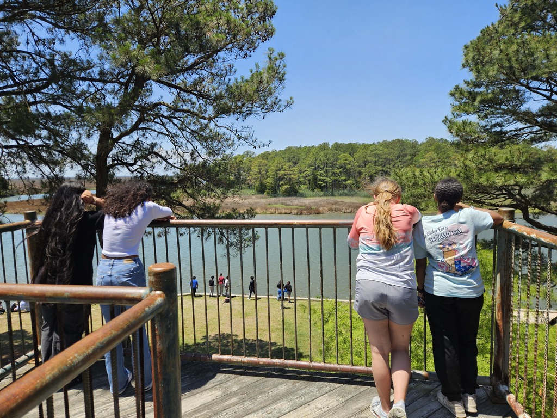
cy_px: 209
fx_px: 370
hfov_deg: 73.9
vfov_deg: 58.9
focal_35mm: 23
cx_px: 278
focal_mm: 5.4
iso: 25
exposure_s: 1/1123
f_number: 1.8
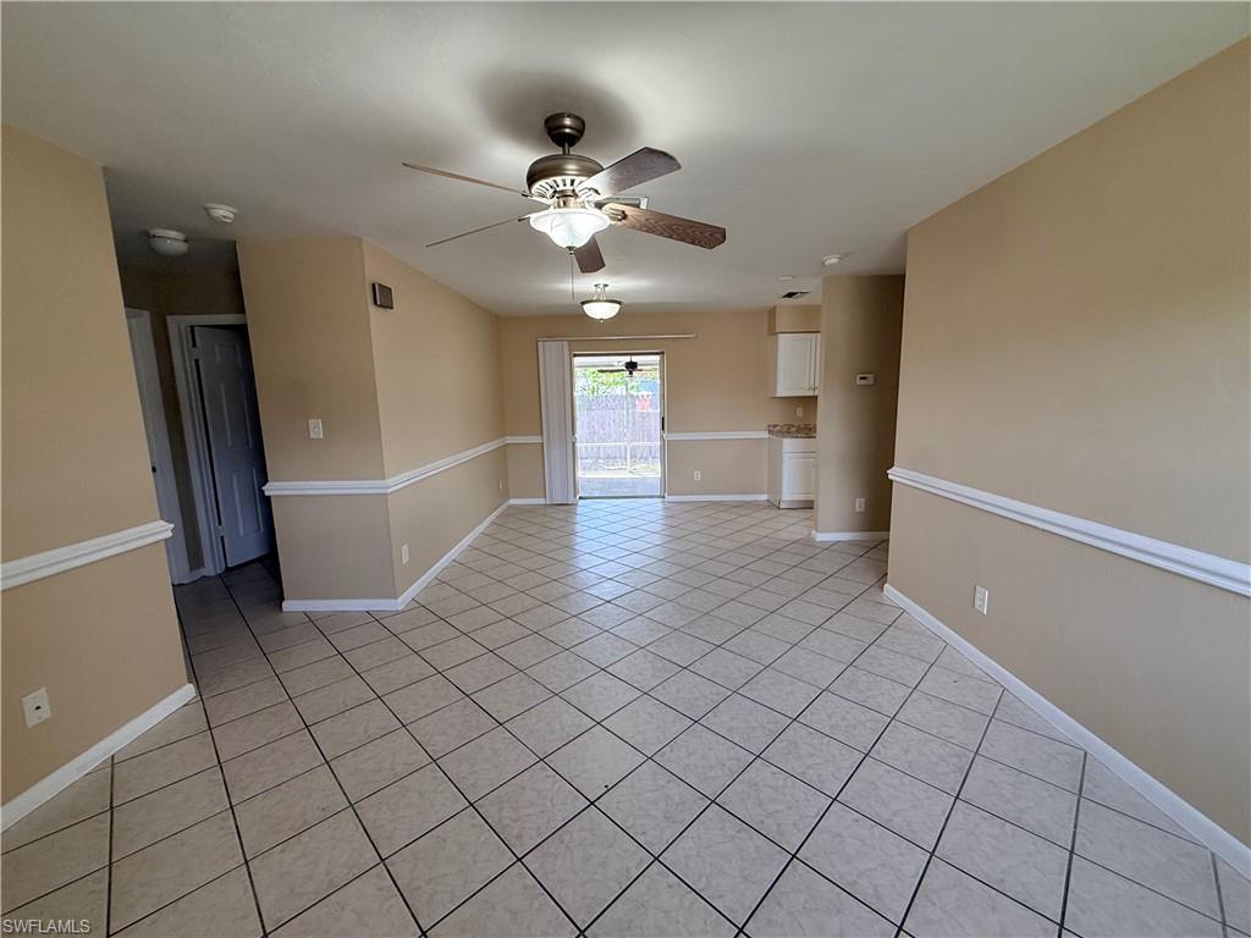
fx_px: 506
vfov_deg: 85.7
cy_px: 469
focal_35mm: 14
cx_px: 626
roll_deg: +0.7
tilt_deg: -8.0
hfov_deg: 102.1
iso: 160
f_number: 2.2
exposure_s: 1/120
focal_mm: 2.22
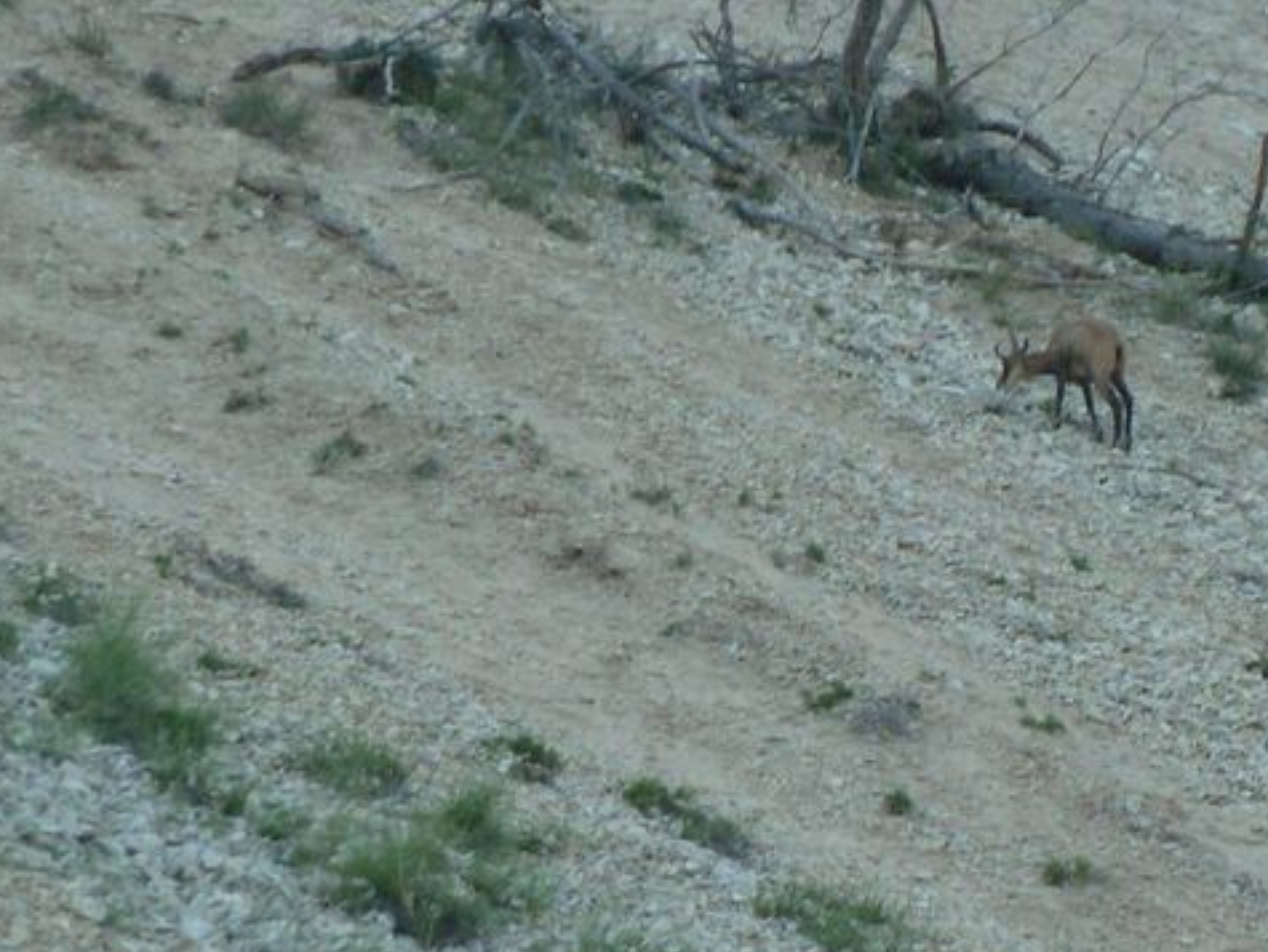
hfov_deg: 3.0
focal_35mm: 663
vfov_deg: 2.2
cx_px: 966
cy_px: 501
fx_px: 24304
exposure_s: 1/125
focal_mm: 49.2
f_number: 4.9
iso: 200
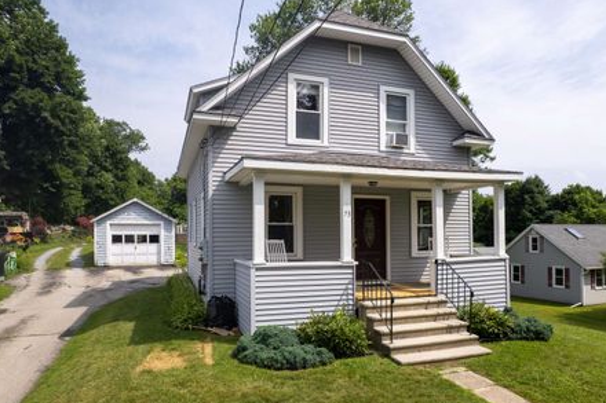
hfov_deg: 71.3
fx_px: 421
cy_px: 202
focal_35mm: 25
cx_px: 339
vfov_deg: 51.3
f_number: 2.8
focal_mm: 8.38
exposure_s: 1/320
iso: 110
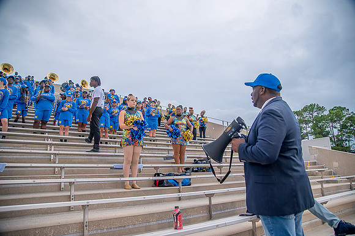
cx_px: 178
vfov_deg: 53.1
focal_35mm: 24
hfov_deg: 73.8
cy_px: 118
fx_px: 237
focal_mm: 24
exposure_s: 1/250
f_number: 4
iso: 400
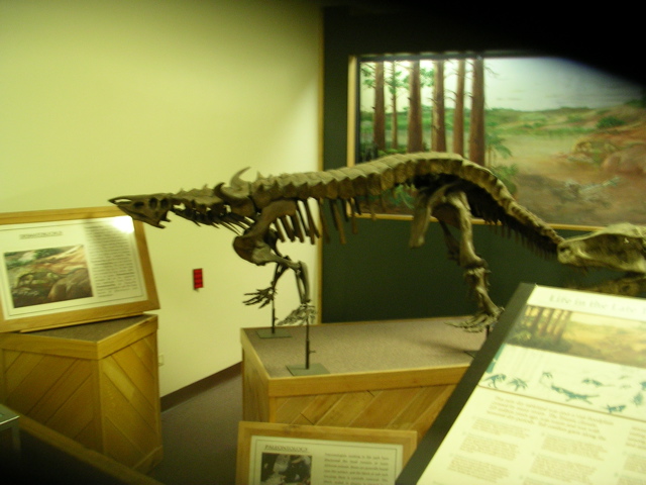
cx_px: 323
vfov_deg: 37.7
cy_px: 242
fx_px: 709
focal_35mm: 38
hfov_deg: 49.0
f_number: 2.8
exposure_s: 1/5.6
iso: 100
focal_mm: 5.8
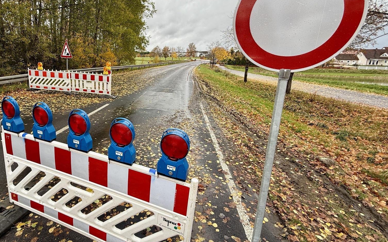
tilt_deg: -10.8
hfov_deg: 86.5
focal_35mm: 19
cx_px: 148
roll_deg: -1.6
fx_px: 201
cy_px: 105
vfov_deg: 62.0
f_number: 2.2
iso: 50
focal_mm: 2.22
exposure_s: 1/187
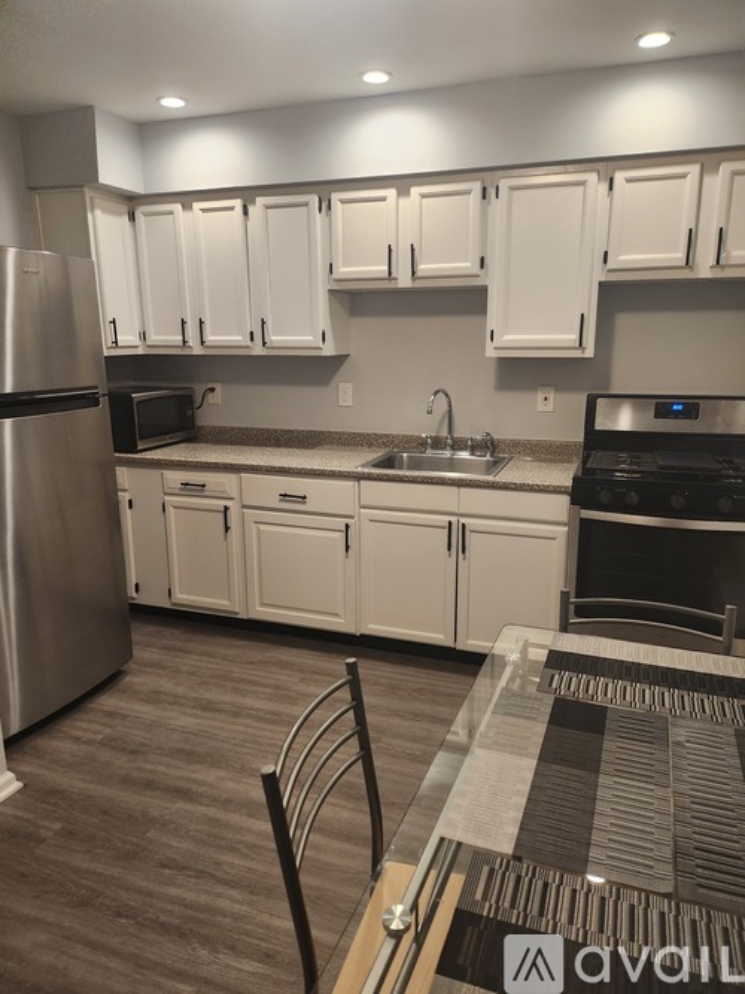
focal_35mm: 24
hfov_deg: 56.8
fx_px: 689
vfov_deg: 71.6
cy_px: 497
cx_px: 372
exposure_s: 1/120
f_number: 1.8
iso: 500
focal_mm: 5
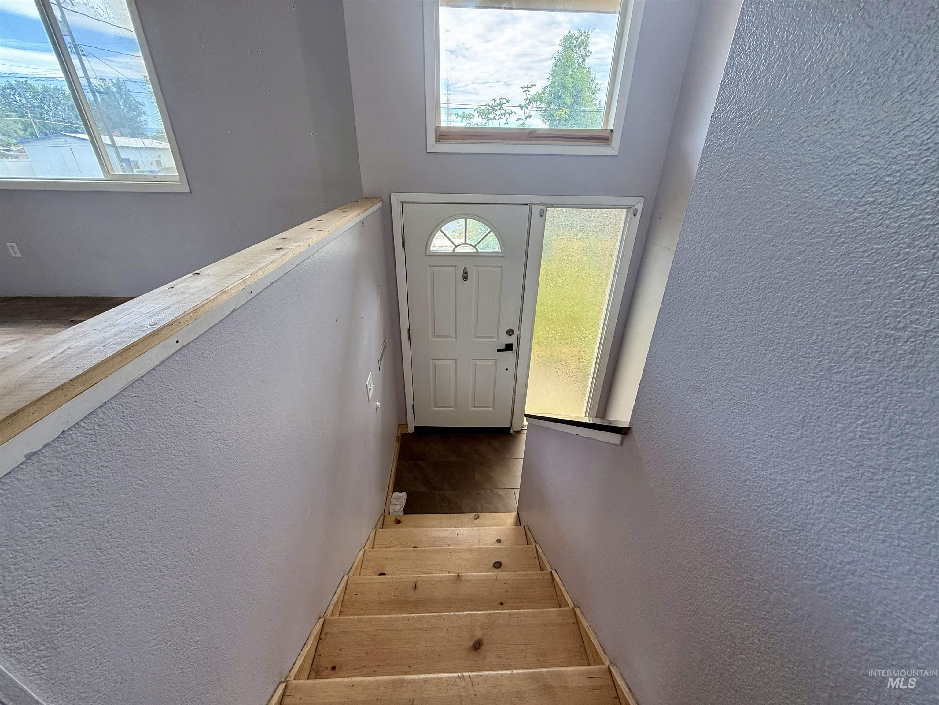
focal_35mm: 14
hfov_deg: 102.1
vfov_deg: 85.7
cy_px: 352
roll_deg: -1.6
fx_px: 380
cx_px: 470
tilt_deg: -26.5
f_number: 2.2
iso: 100
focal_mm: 2.22
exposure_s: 1/99
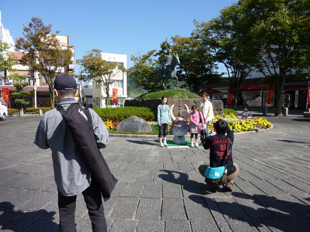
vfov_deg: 54.9
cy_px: 116
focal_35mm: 25
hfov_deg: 69.4
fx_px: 224
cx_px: 155
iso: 80
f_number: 3.3
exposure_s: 1/500
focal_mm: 4.5
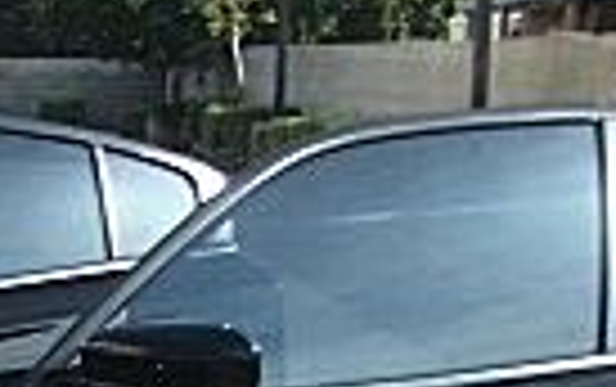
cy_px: 864
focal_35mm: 178
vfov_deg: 7.0
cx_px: -652
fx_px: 2992
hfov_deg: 10.7
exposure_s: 1/320
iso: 50
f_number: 2.8
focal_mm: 6.3
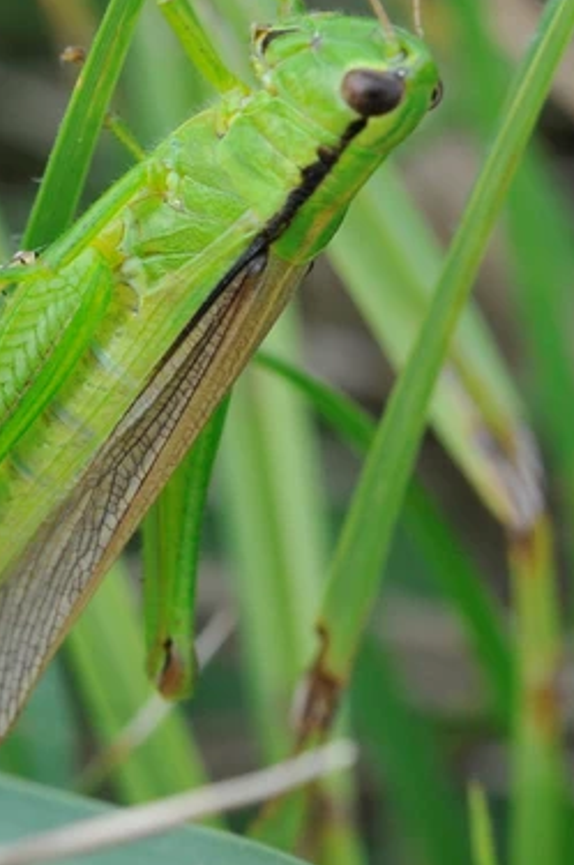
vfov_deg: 7.7
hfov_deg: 5.1
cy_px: 210
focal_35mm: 269
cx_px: 139
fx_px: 6447
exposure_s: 1/160
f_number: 11
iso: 400
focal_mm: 105
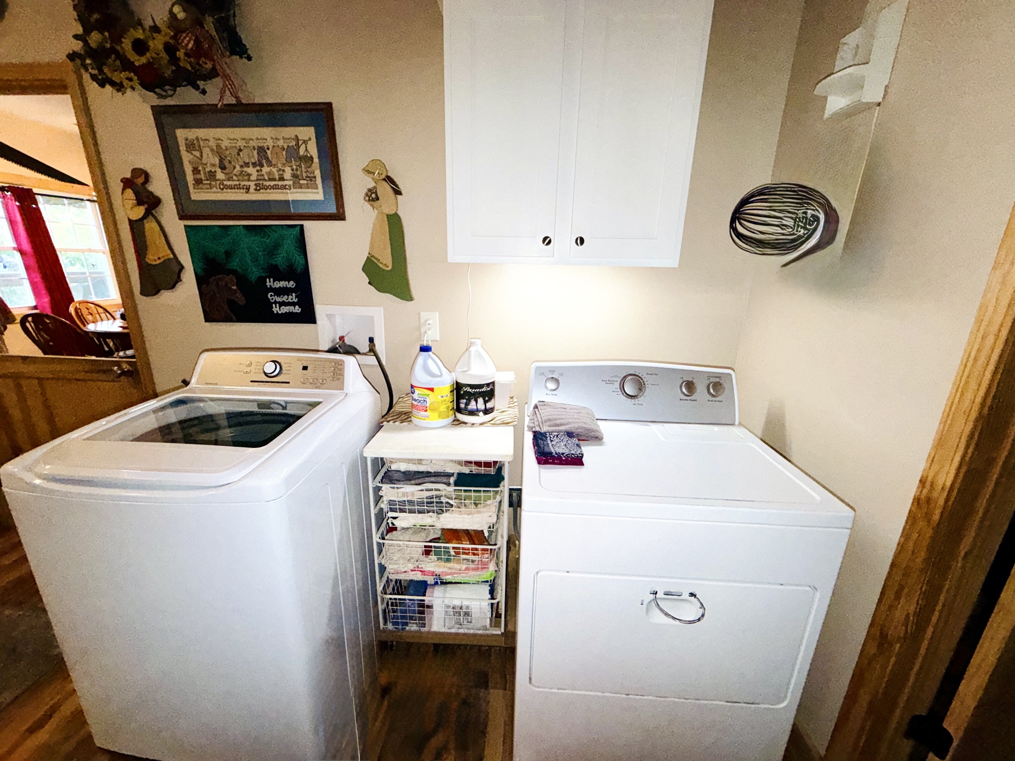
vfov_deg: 85.7
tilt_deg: -17.2
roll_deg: -1.0
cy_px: 380
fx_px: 411
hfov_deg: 102.1
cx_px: 508
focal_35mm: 14
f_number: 2.2
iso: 100
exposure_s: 1/60
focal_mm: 2.22
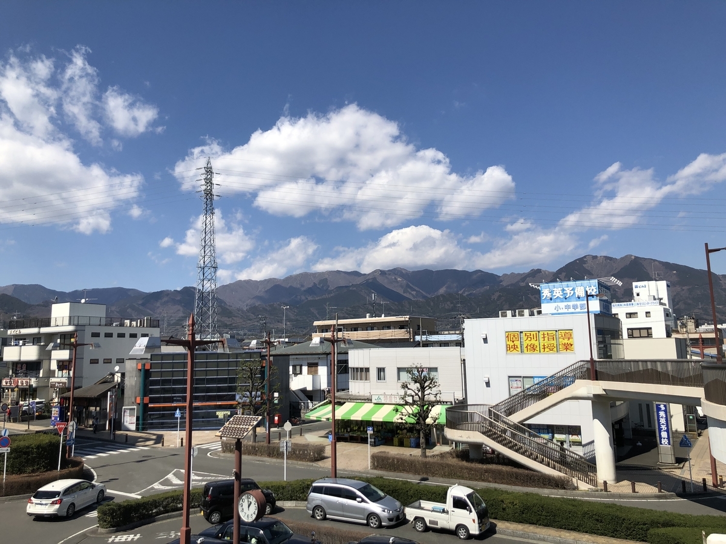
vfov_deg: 49.7
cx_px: 363
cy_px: 272
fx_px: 587
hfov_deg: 63.4
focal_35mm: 28
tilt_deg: +8.5
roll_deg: +0.6
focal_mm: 3.99
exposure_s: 1/3040
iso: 20
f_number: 1.8
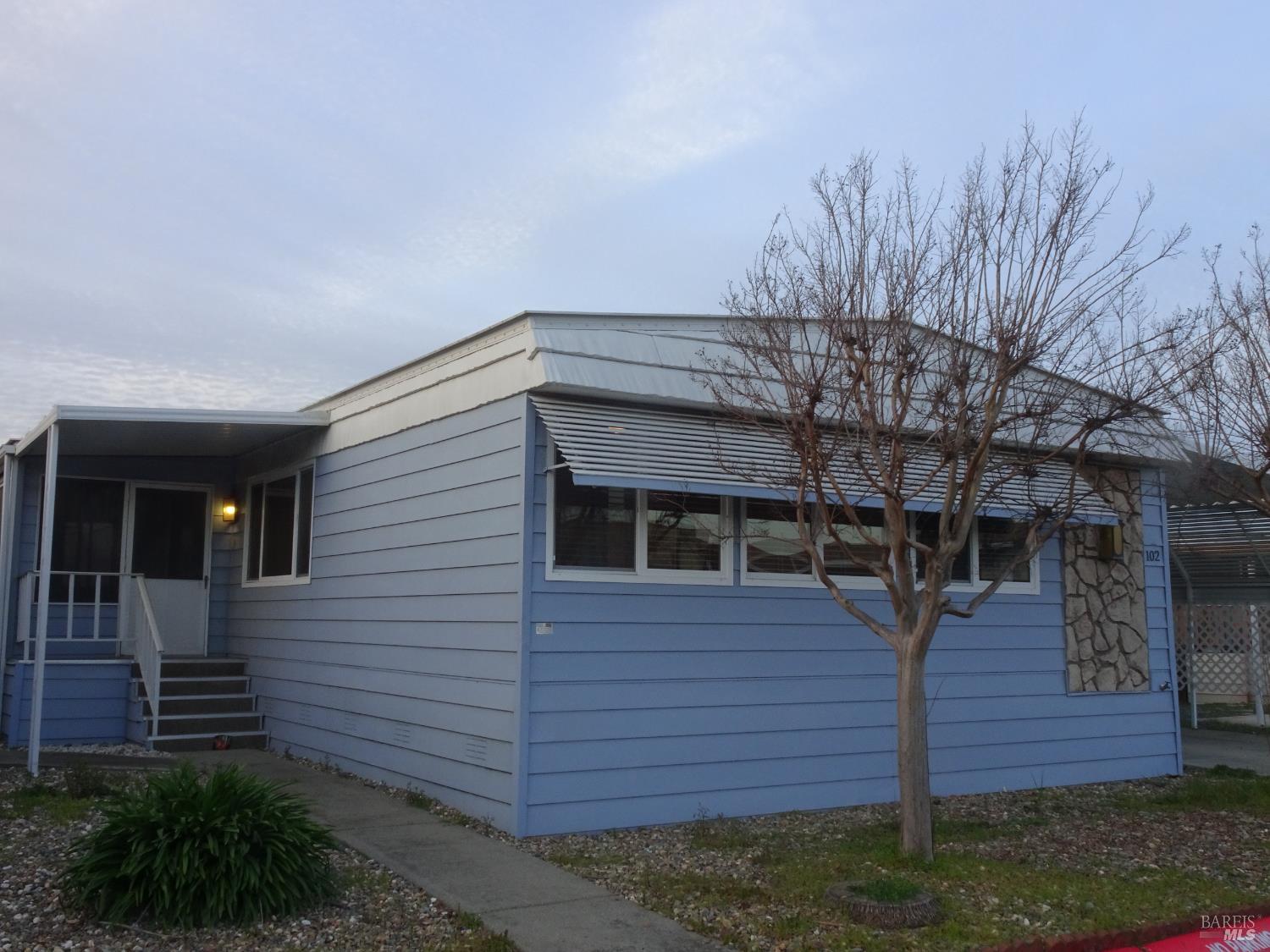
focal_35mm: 33
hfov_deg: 55.4
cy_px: 476
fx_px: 1211
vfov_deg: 42.9
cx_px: 635
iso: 125
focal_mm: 5.61
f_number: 4
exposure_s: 1/40
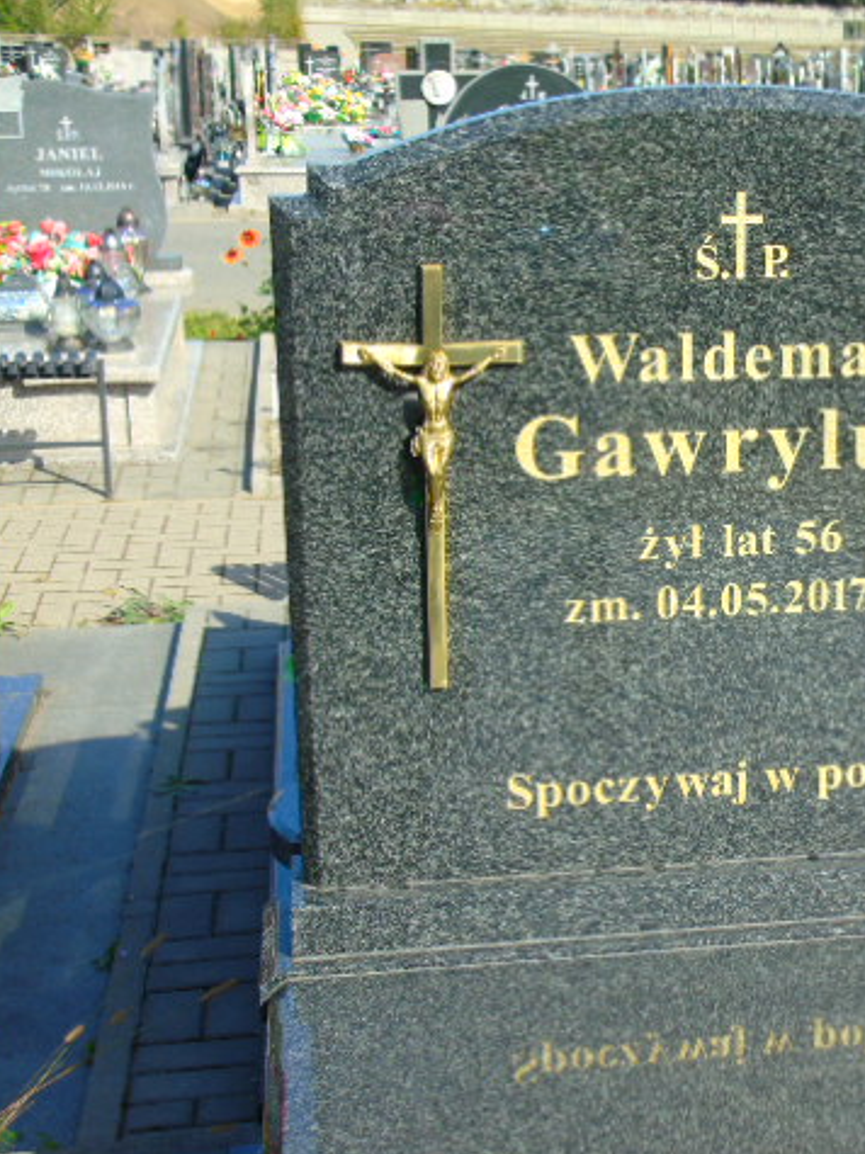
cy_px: 578
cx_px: 756
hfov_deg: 23.1
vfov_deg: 31.2
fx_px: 2067
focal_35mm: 62
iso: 80
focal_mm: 8.2
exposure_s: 1/320
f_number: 4.1
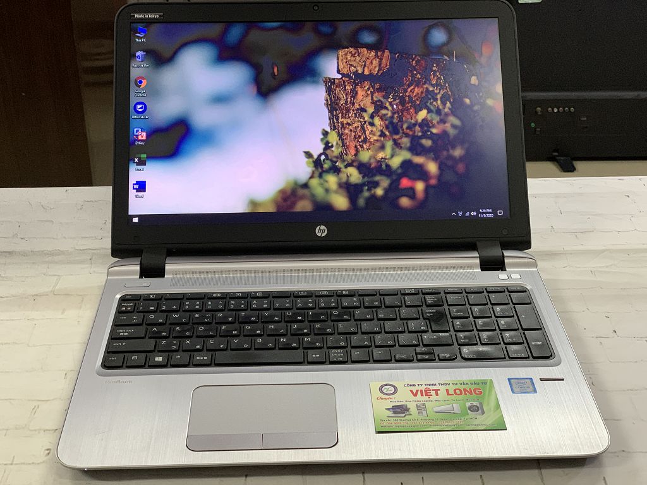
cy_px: 242
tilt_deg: -29.4
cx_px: 324
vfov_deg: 28.0
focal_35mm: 52
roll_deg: +0.0
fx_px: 972
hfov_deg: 36.8
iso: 200
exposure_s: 1/50
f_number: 2.4
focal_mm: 6
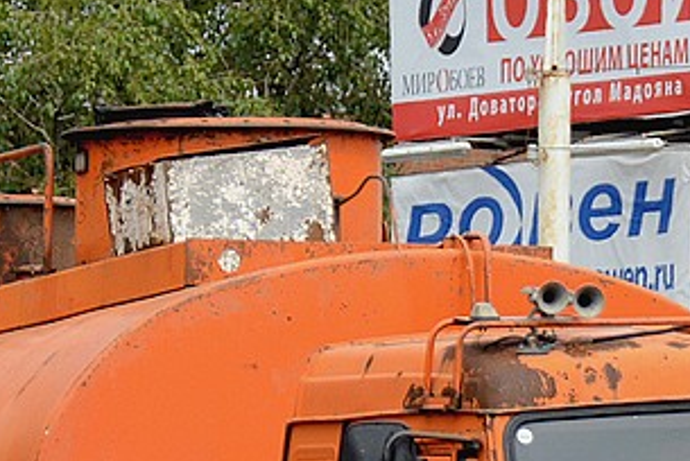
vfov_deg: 2.0
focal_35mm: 702
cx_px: 385
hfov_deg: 2.9
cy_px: 565
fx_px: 13468
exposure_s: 1/1250
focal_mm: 130
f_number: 5.6
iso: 400
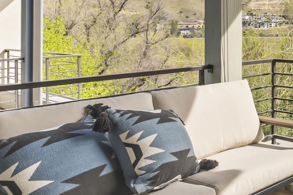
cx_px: 383
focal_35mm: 43
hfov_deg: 33.1
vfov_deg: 30.4
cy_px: 37
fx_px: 350
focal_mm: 10
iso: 200
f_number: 7.1
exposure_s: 1/160
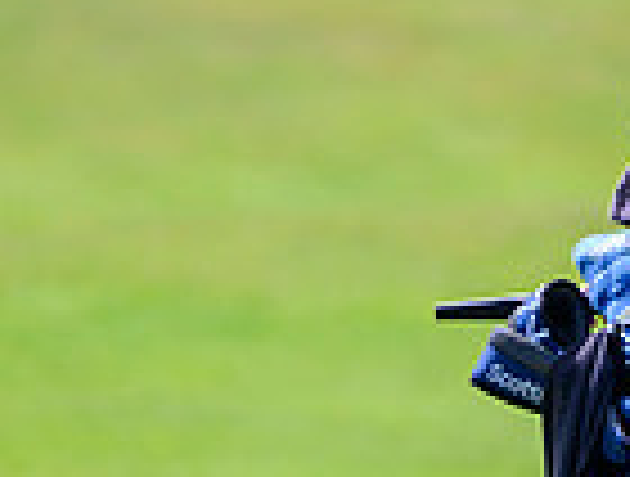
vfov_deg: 0.6
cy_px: 252
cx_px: 925
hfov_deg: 0.7
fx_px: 49418
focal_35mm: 2706
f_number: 4
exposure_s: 1/3200
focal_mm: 560
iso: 500
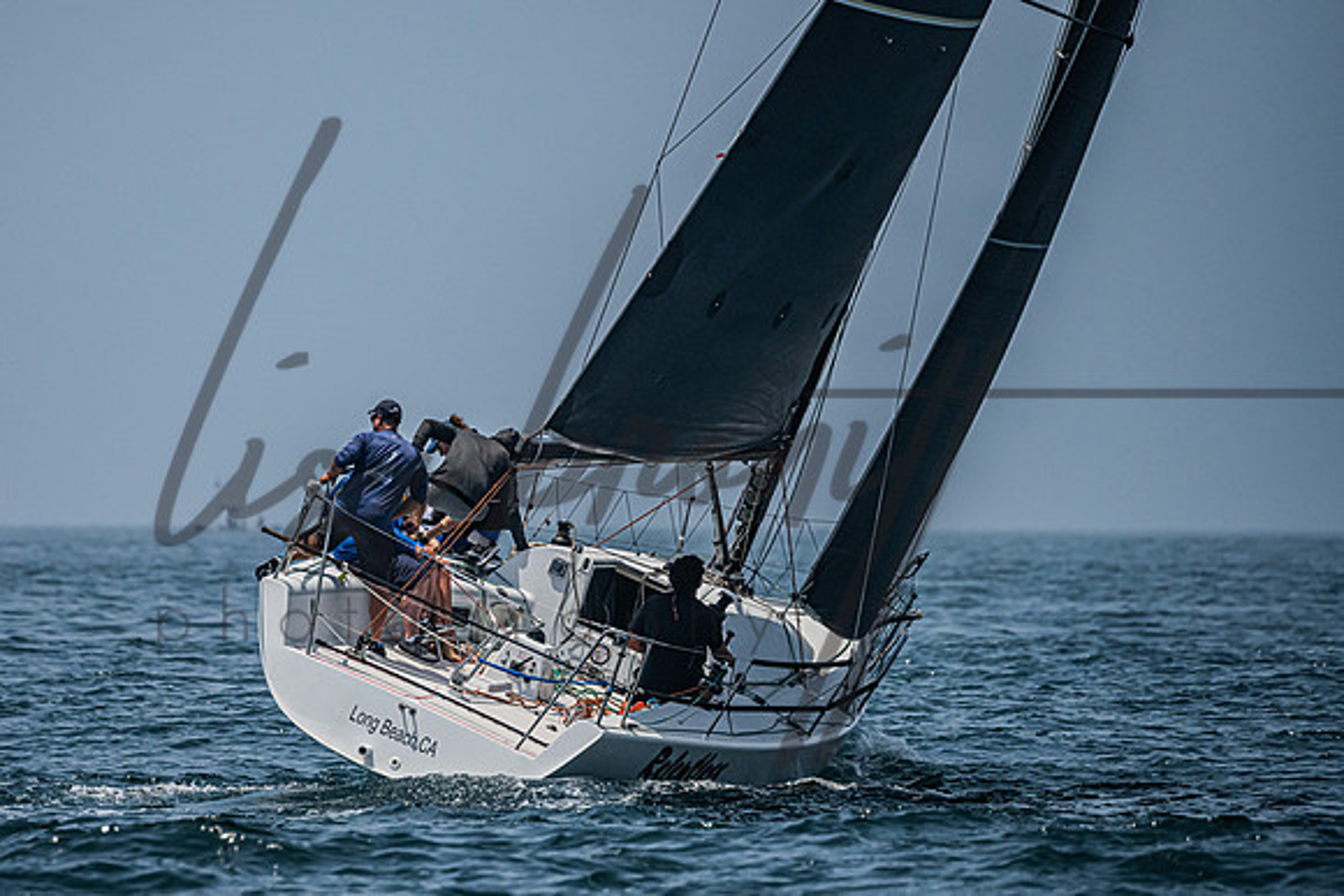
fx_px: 20183
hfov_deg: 3.8
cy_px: 482
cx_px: 450
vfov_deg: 2.5
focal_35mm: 541
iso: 400
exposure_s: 1/5000
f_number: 6.3
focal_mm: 400
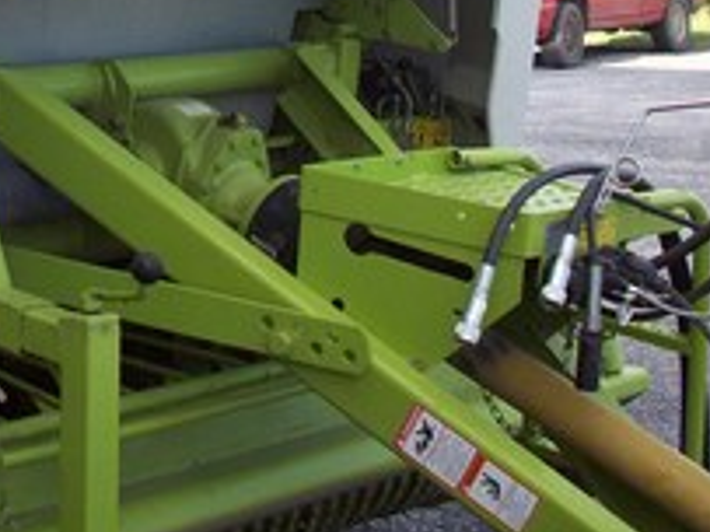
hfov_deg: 19.3
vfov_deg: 14.4
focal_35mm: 99
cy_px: -126
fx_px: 2029
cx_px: 14
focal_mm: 6.2
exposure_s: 1/348
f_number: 2.8
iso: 80
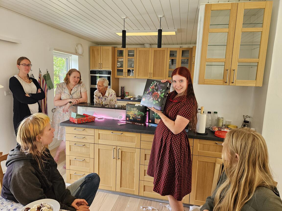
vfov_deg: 58.9
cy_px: 106
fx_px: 187
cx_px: 141
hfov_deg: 73.9
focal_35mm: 23
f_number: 1.8
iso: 200
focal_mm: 5.4
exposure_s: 1/180
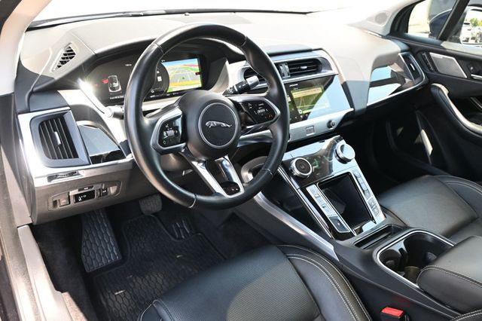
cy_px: 160
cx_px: 241
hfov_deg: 63.2
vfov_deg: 44.6
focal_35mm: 29
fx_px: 391
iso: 450
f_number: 3.8
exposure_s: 1/125
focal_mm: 19.5
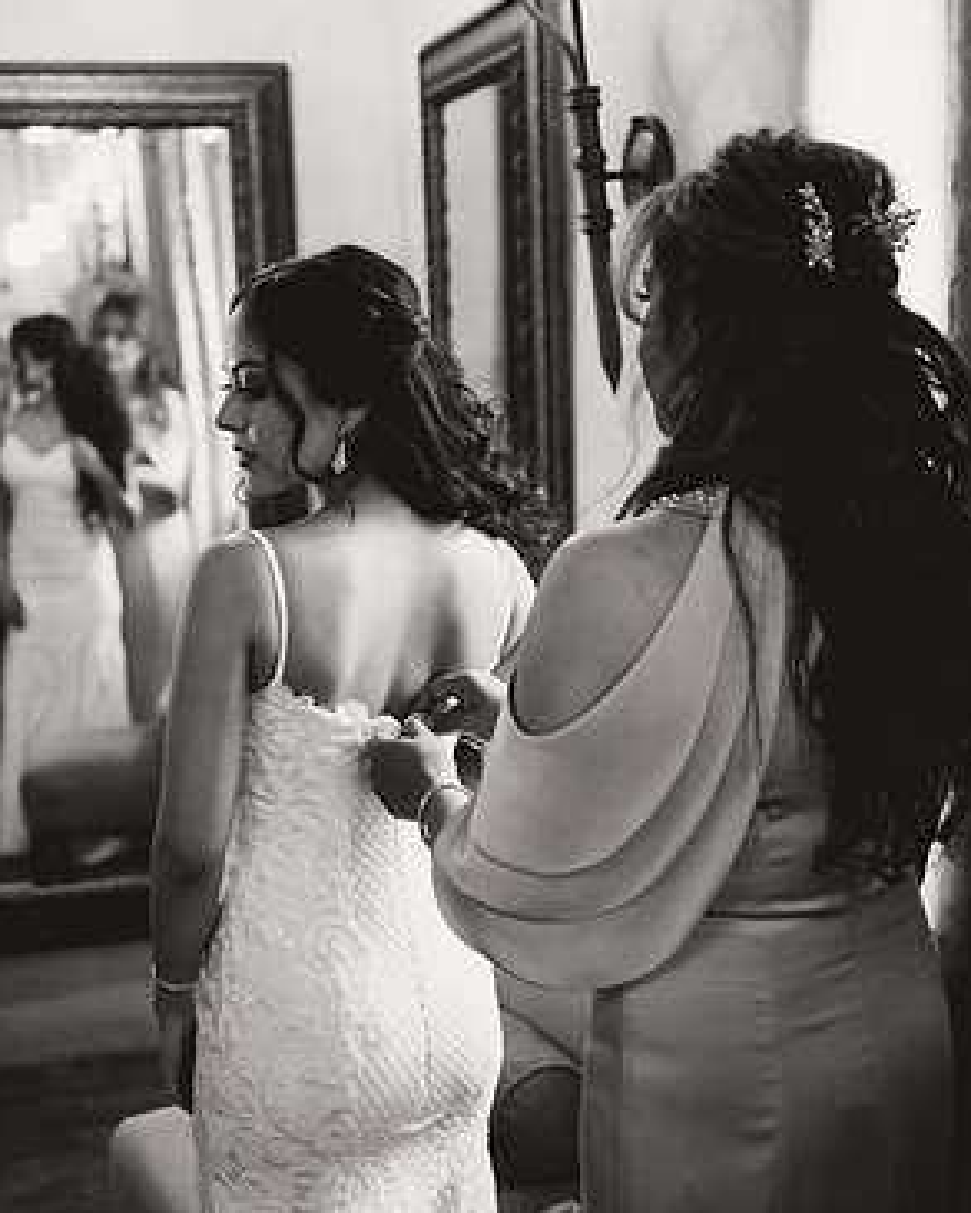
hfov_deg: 28.6
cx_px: 482
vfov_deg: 35.3
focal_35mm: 53
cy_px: 689
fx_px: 1903
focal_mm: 46
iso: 2500
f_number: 2.8
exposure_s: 1/400
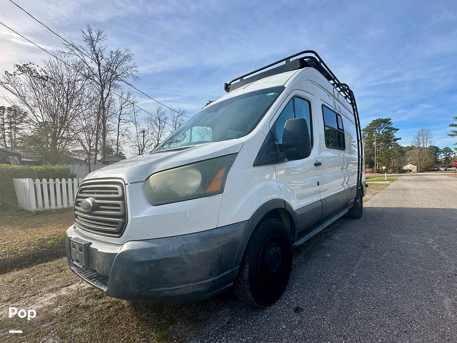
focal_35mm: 14
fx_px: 185
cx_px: 228
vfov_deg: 85.7
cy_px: 172
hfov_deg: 102.1
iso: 50
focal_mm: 2.22
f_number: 2.2
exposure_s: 1/1350
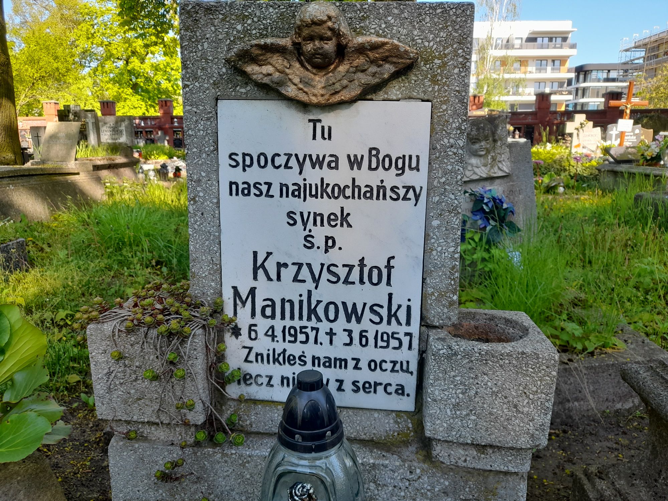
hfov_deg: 69.4
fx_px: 482
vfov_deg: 54.9
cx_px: 334
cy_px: 250
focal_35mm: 25
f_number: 2
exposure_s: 1/100
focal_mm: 4.6
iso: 20
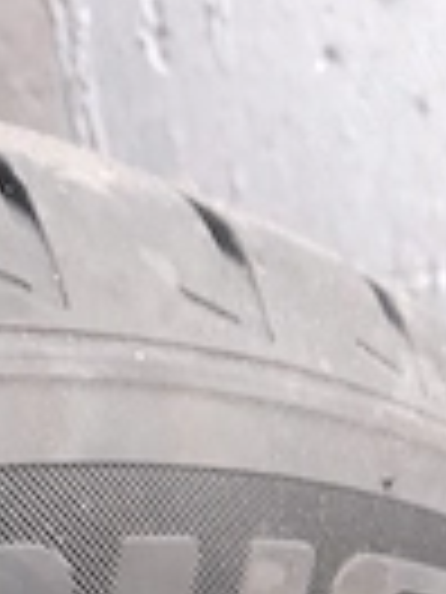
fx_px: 1306
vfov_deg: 22.4
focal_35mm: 76
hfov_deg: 19.4
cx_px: 185
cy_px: 814
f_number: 2
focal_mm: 4.6
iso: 640
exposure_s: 1/25
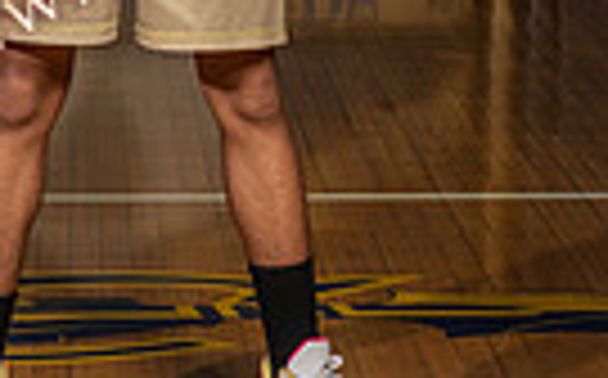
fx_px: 3376
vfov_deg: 6.4
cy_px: -117
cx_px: 158
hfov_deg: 10.3
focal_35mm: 204
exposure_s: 1/125
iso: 125
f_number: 7.1
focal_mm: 60
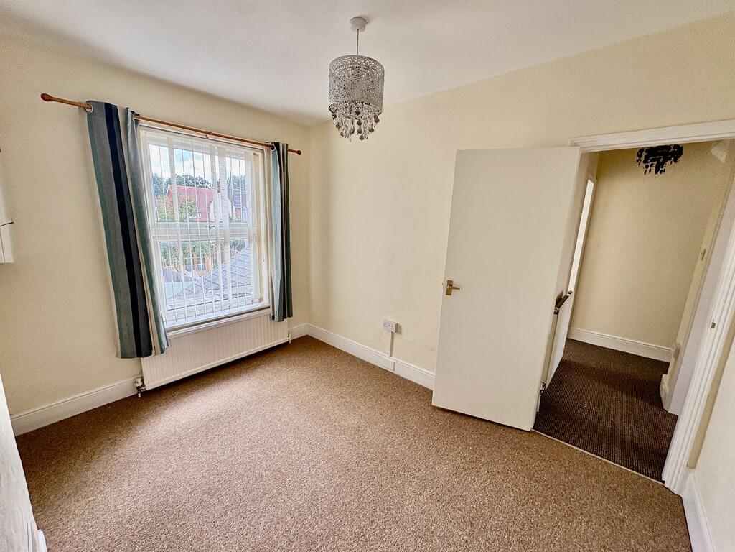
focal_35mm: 14
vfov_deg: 85.7
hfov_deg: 102.1
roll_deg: -2.0
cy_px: 276
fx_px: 297
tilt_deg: -11.3
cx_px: 368
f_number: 2.2
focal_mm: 2.22
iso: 80
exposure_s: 1/99
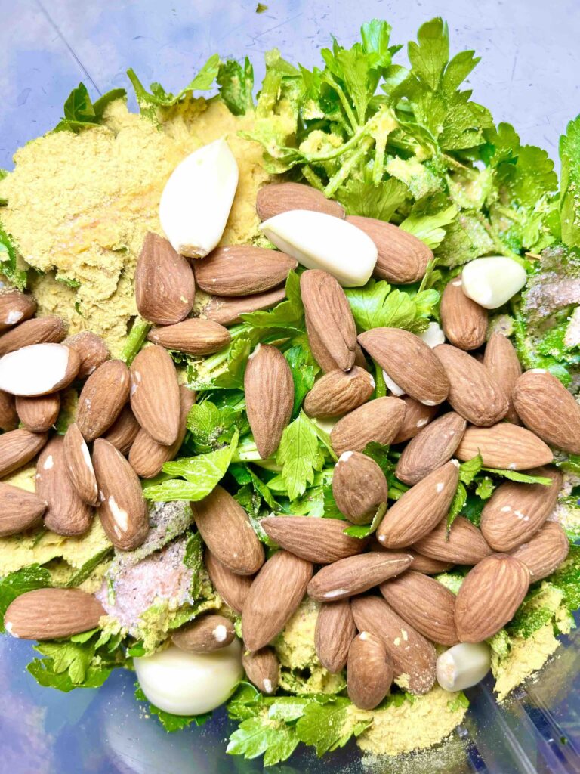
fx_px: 581
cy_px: 387
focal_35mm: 26
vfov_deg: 67.3
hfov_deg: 53.1
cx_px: 290
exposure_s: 1/361
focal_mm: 5.1
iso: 50
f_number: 1.6
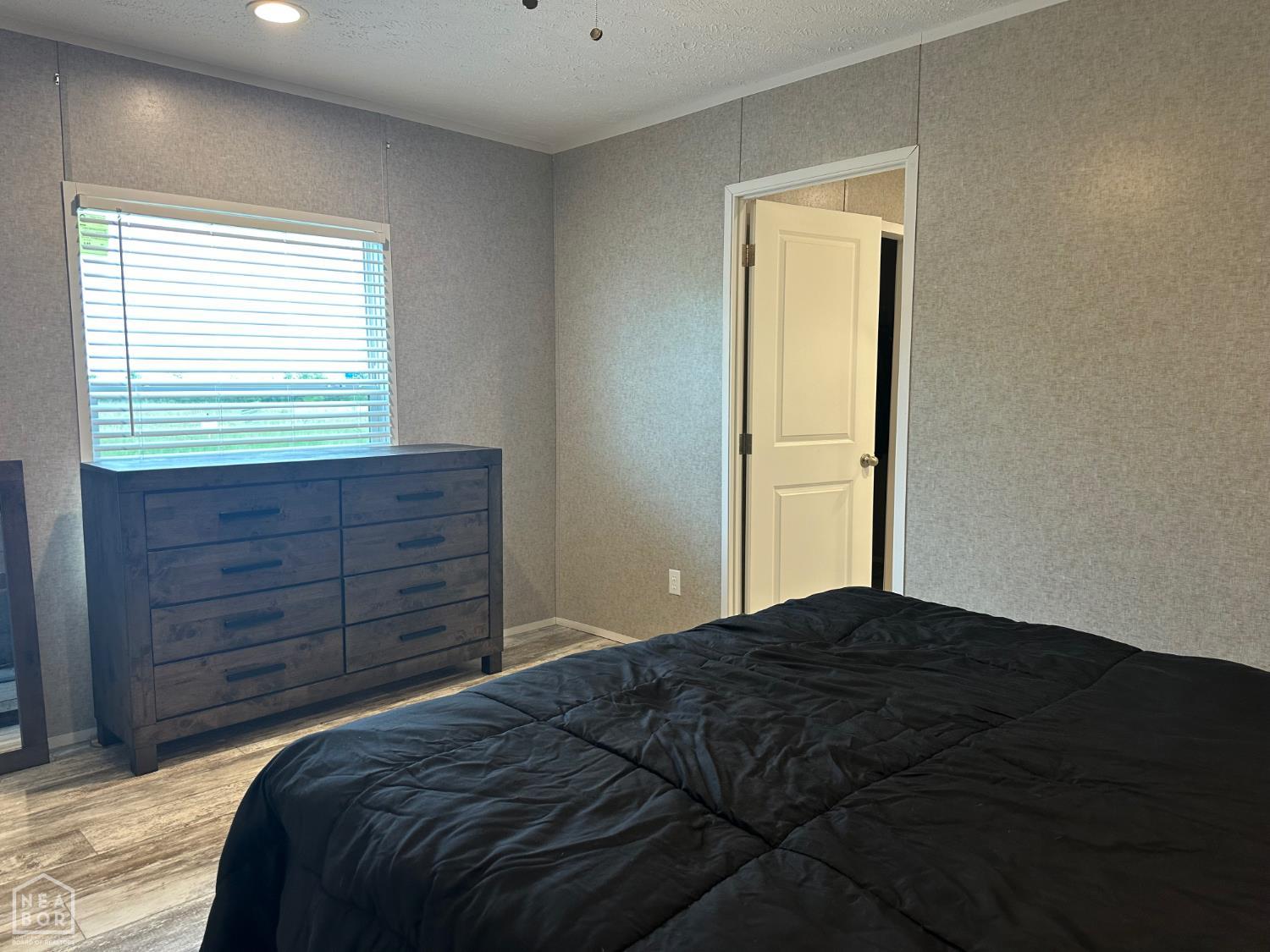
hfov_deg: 71.6
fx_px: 881
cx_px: 635
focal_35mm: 24
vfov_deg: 56.8
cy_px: 476
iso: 160
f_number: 1.78
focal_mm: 6.86
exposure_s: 1/60
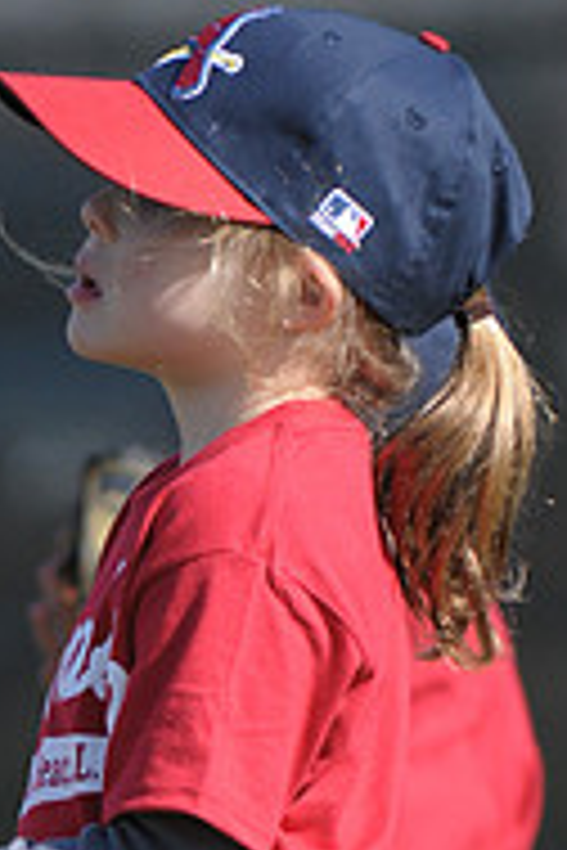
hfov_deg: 1.5
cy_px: 1151
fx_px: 21710
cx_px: 236
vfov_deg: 2.2
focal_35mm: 919
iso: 400
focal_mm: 200
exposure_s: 1/2000
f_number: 4.5
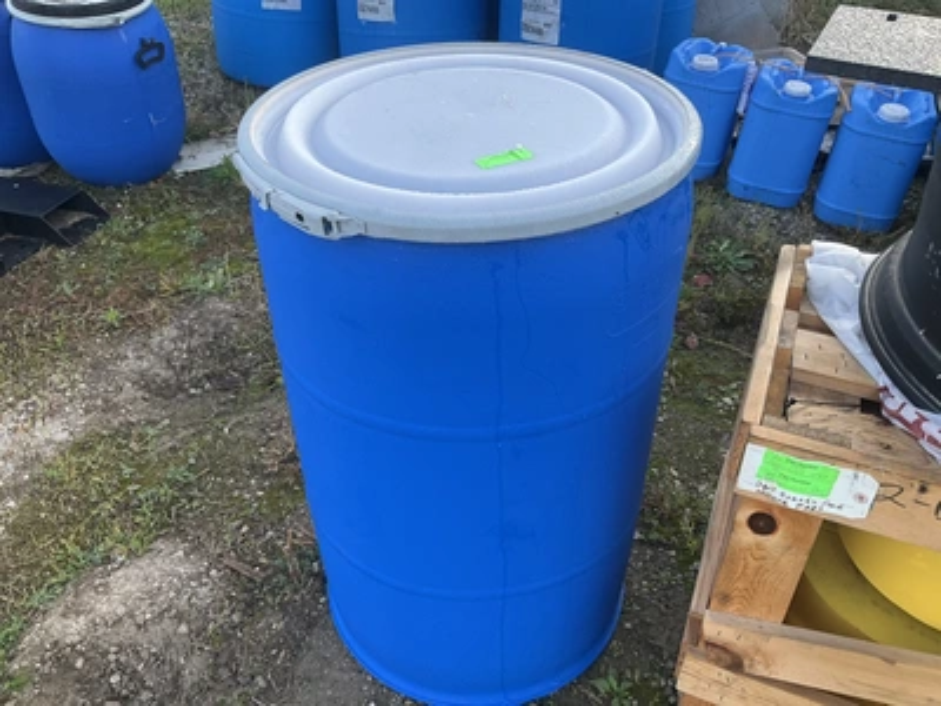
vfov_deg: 48.2
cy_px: 353
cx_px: 470
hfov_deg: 61.7
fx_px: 788
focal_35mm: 29
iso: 32
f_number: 1.8
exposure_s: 1/122
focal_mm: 3
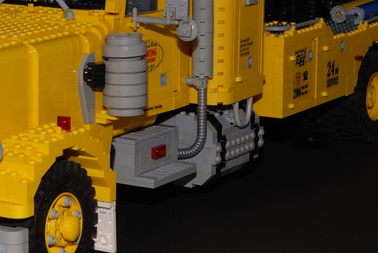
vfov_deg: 8.6
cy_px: 51
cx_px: 115
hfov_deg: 12.9
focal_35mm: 159
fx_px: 1671
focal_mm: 52
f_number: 18
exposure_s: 1/200
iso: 200
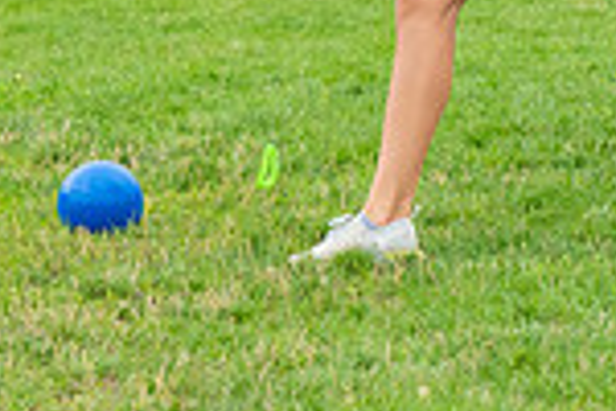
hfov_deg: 4.1
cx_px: 279
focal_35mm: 501
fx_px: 8572
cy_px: -191
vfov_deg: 2.7
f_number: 5.6
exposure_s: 1/1000
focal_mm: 130
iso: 1250
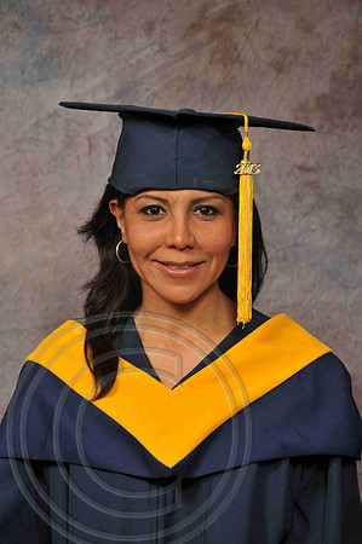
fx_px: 2154
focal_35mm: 142
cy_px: 272
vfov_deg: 14.4
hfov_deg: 9.6
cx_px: 181
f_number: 6.3
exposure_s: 1/125
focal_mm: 95
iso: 200
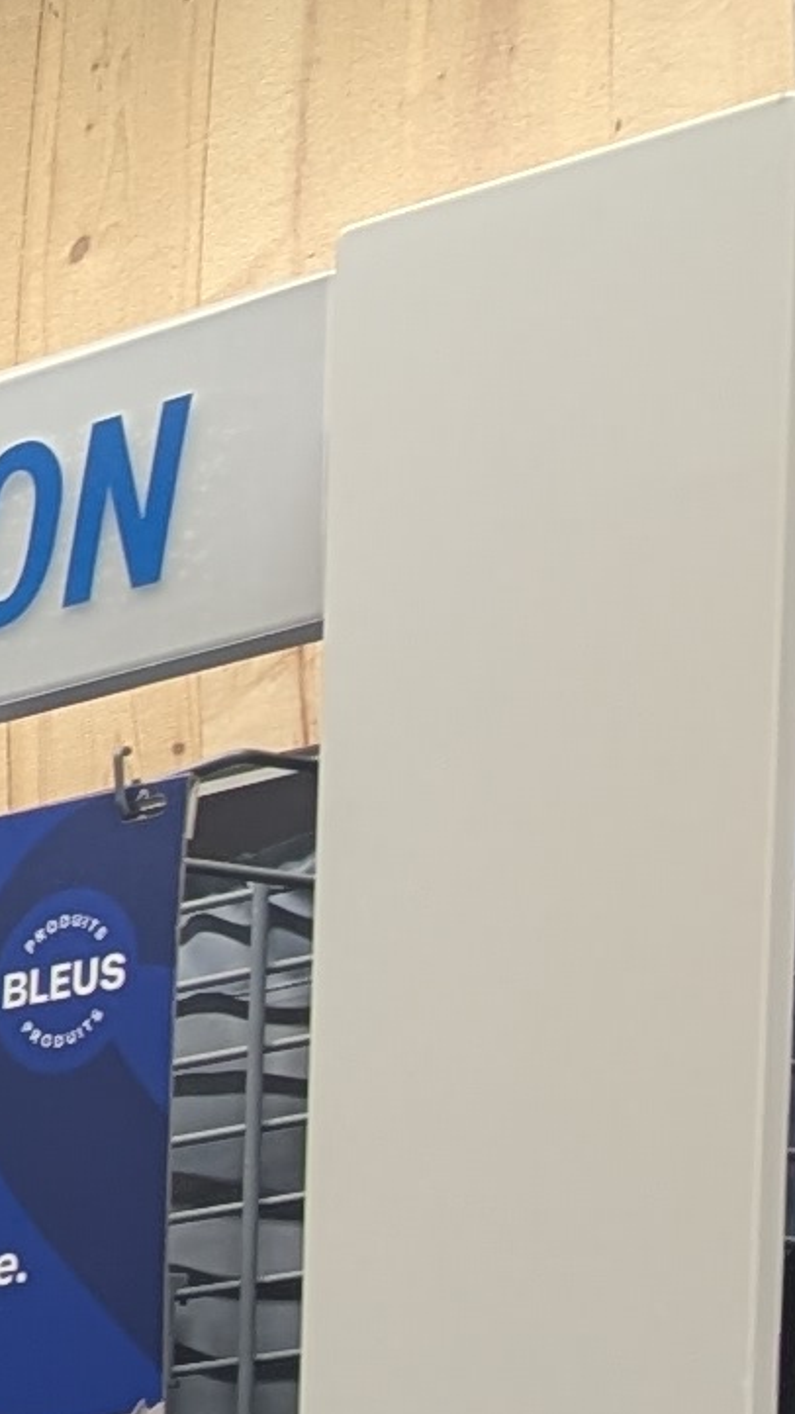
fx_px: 5548
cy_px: 2947
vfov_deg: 12.5
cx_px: -1962
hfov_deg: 6.9
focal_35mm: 148
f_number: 1.68
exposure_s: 1/24.6
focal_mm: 6.9
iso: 29
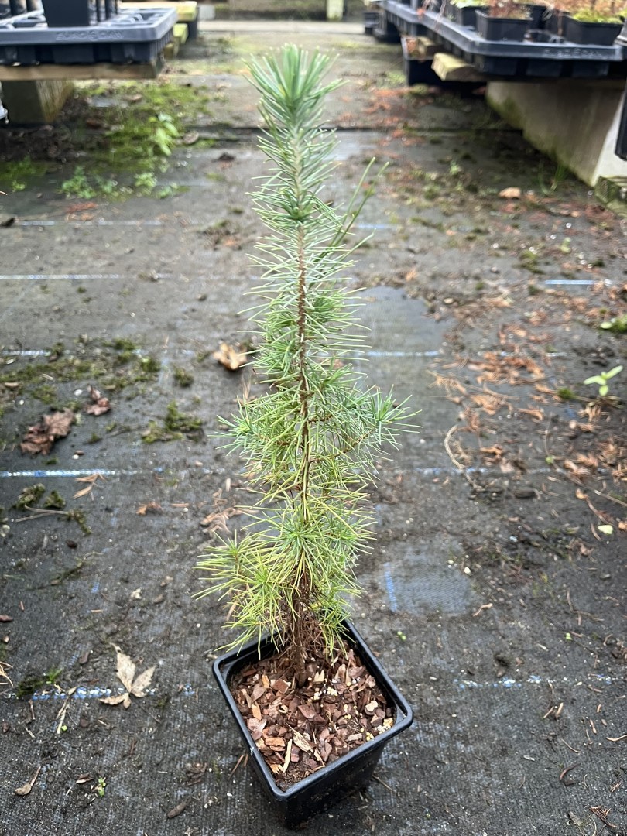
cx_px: 314
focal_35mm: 26
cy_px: 418
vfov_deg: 67.3
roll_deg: -2.3
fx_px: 628
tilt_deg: -36.9
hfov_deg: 53.1
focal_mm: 5.1
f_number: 1.6
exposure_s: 1/50
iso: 160
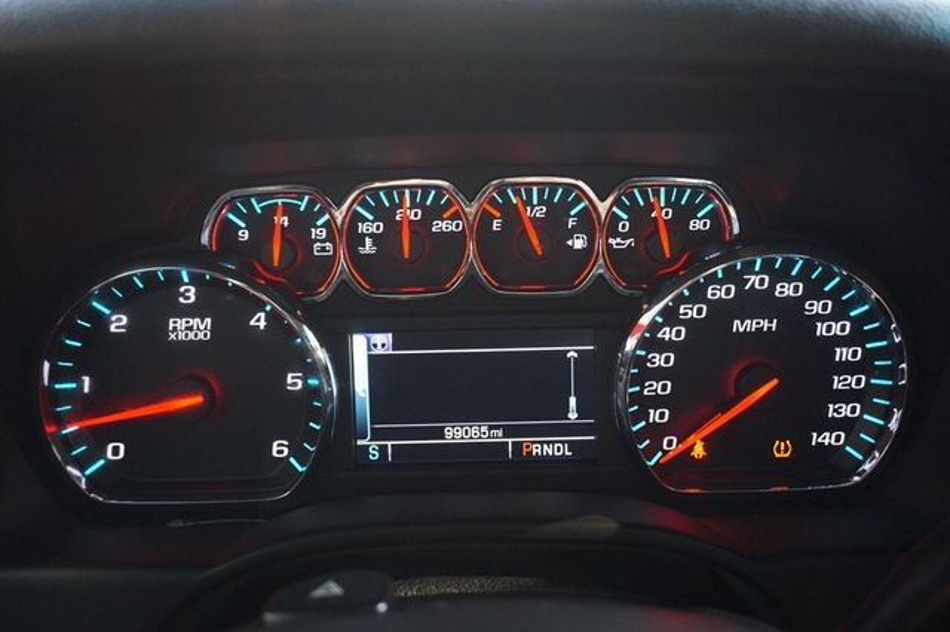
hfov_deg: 51.3
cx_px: 475
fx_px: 989
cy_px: 316
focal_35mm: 38
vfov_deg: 35.5
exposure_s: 1/60
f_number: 4.5
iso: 1600
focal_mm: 25
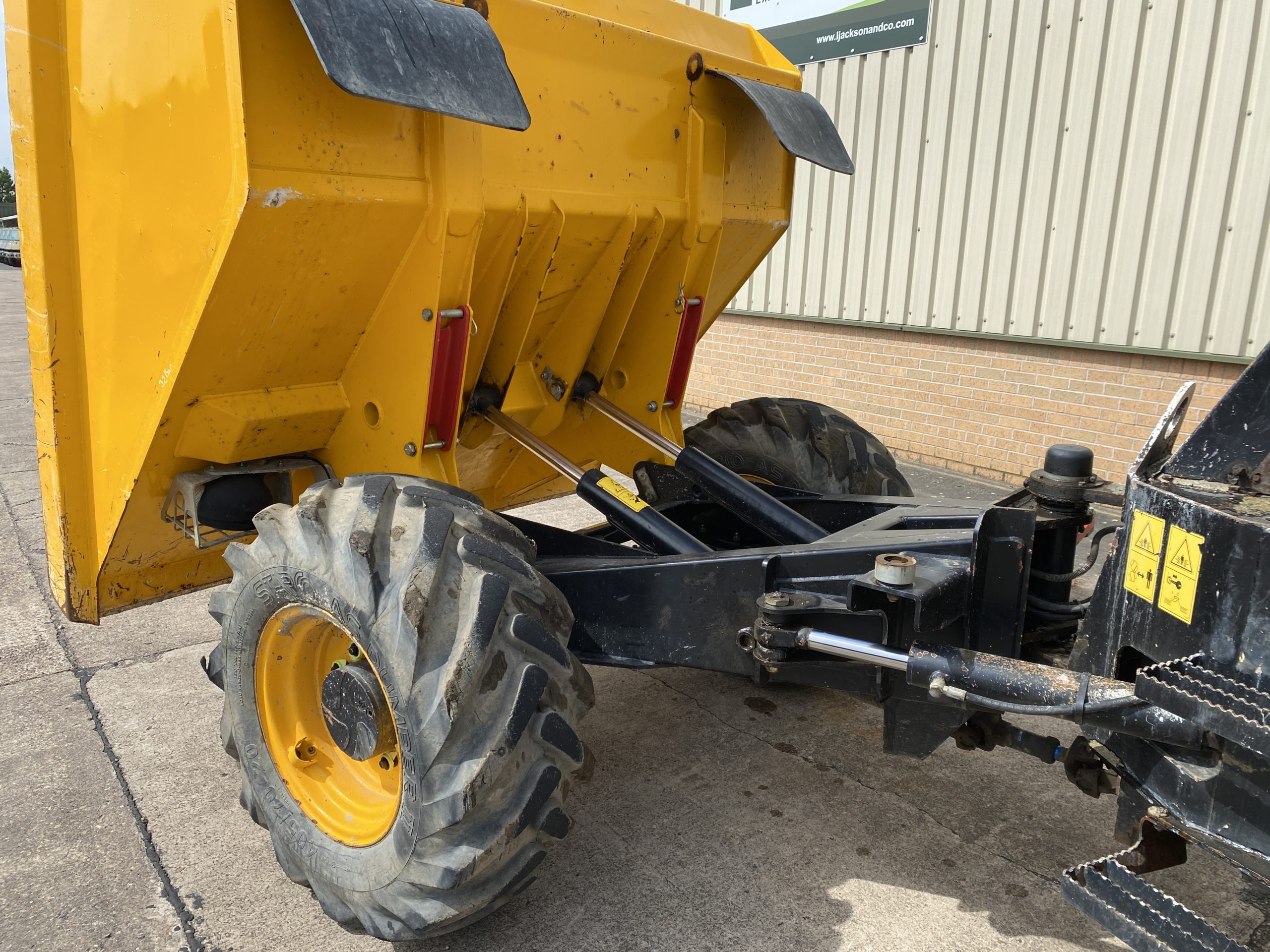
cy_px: 476
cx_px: 635
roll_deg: -2.0
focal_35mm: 26
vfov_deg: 53.1
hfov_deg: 67.3
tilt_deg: -12.5
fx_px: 954
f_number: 1.8
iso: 32
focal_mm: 4.25
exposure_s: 1/1927
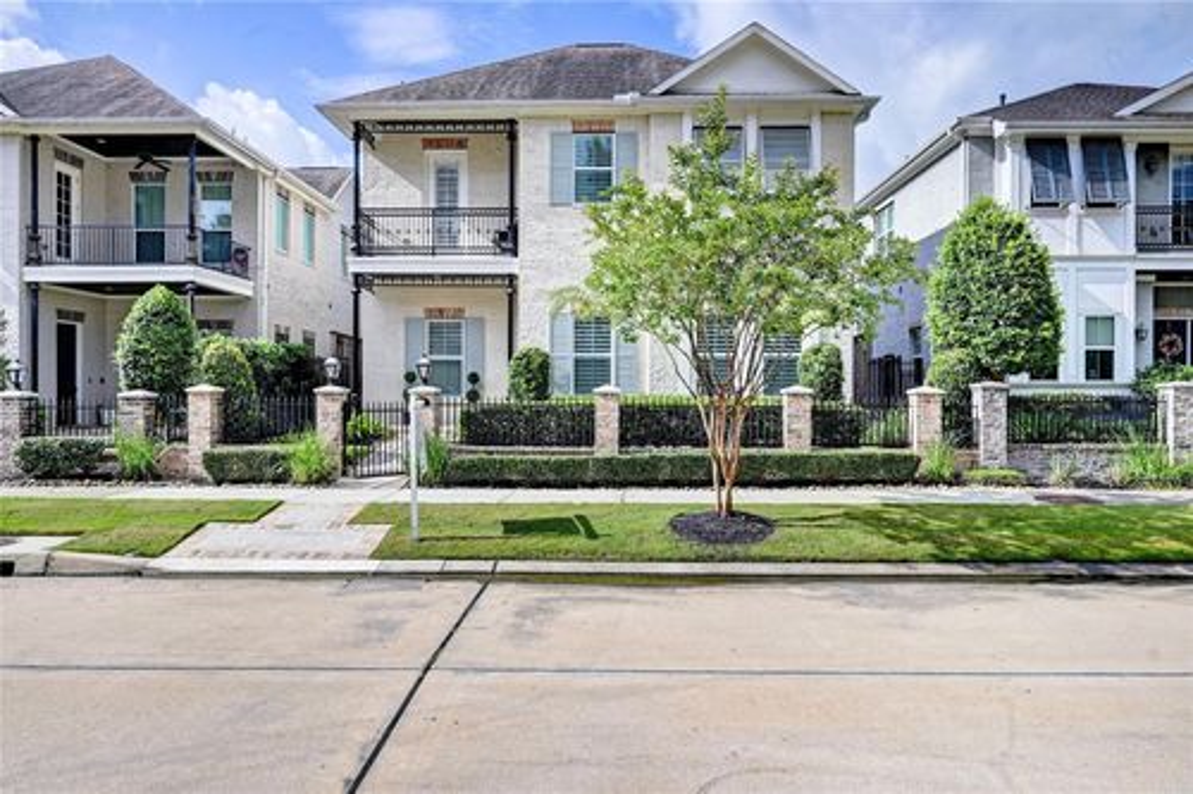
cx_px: 596
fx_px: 778
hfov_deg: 74.9
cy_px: 397
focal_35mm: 24
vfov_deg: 54.1
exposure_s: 1/800
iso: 400
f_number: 8
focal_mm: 23.5
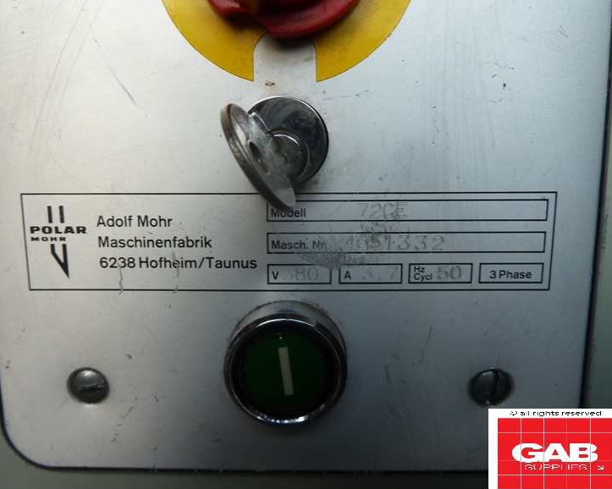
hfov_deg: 64.0
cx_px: 286
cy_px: 239
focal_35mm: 27
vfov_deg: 53.2
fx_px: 489
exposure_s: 1/30
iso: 80
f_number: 3.3
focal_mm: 4.1
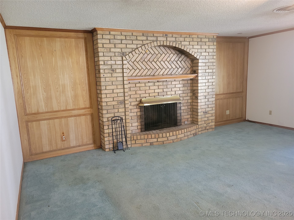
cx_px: 147
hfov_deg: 67.3
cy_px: 110
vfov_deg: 53.1
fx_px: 221
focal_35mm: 26
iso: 640
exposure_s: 1/40
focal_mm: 5.4
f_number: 1.8
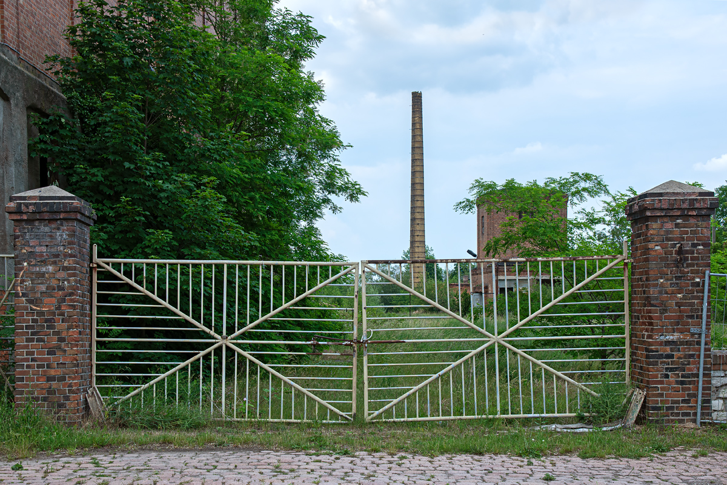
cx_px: 364
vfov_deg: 33.0
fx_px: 818
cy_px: 242
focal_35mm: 40
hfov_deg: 47.9
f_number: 6.3
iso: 200
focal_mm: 27
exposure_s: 1/500
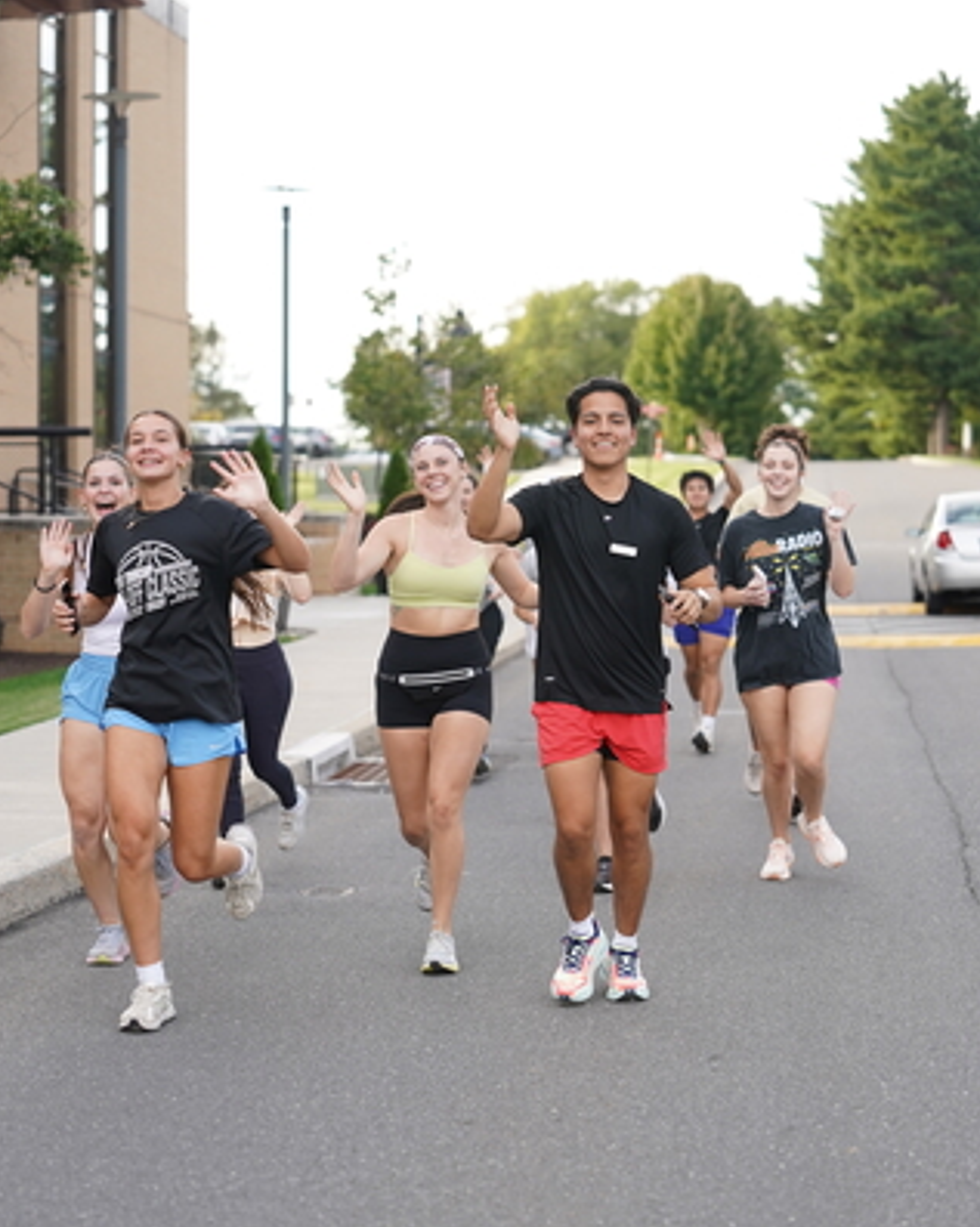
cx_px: 501
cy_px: 612
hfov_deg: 21.5
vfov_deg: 26.8
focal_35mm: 71
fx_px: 2577
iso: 400
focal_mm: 50
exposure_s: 1/1000
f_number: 2
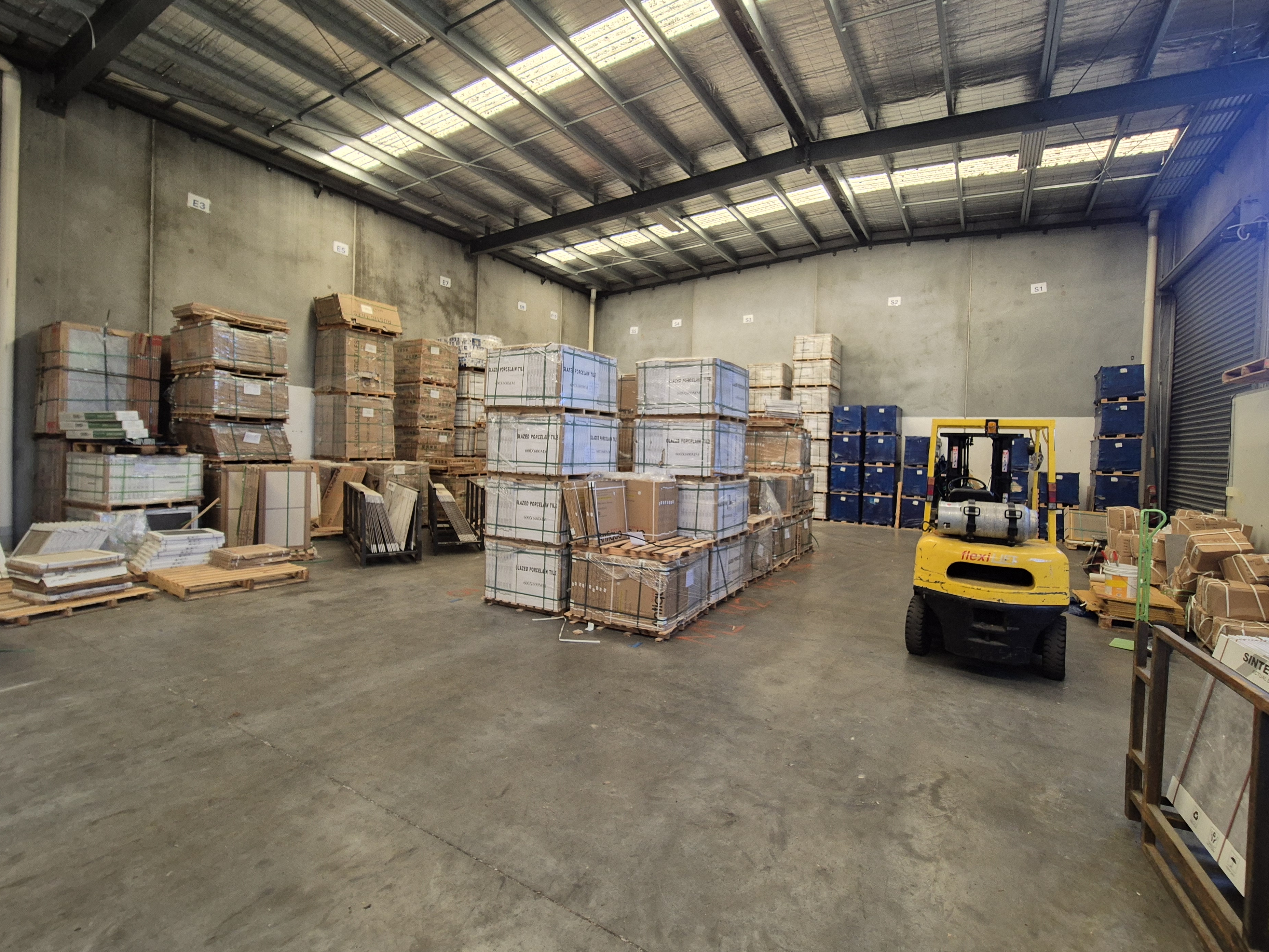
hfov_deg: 101.9
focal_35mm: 14
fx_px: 513
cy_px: 458
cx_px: 673
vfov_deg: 85.6
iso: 200
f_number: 2.2
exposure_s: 1/50
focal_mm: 2.2
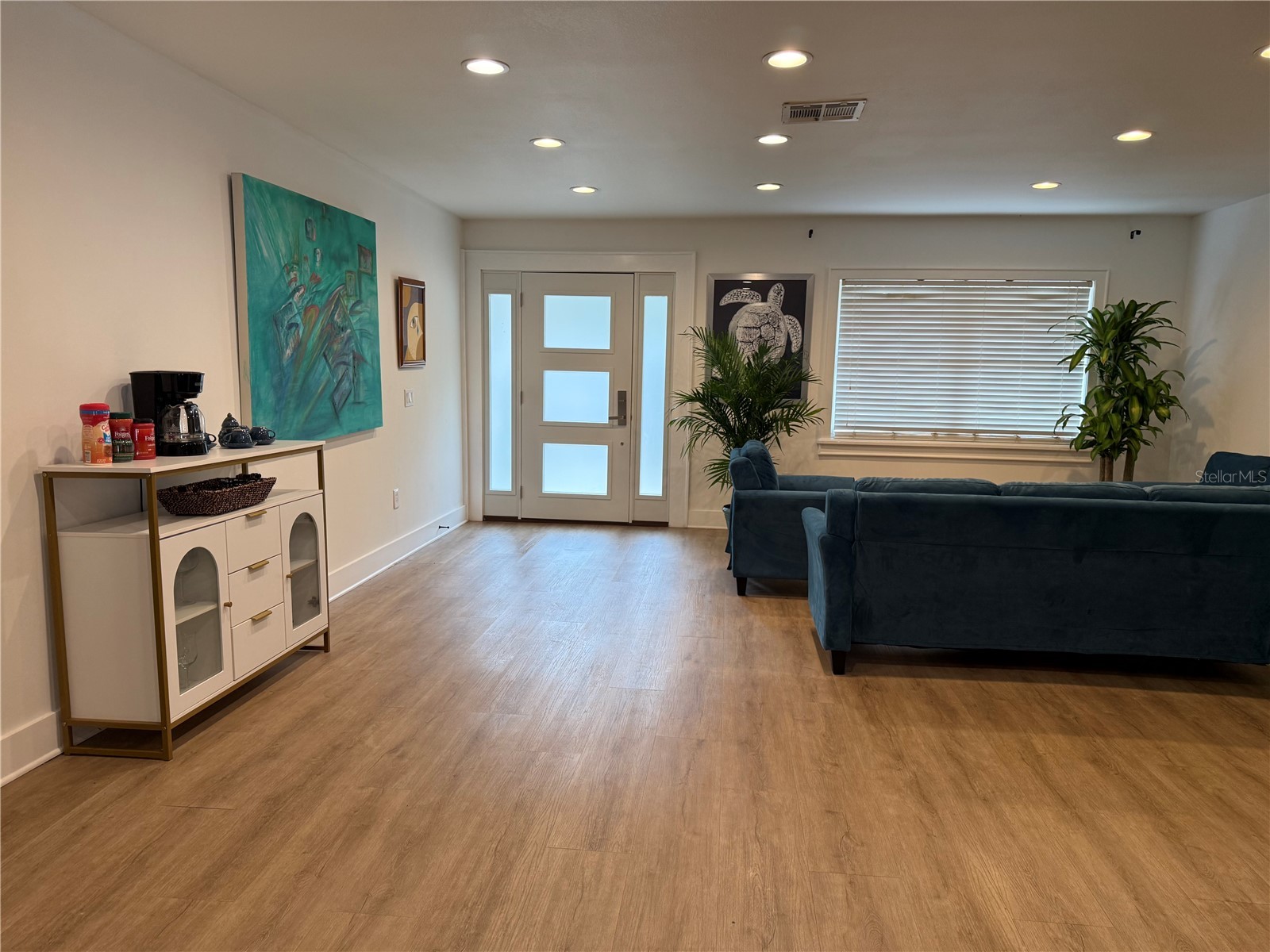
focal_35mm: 24
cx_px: 635
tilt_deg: -6.8
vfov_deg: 56.8
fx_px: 881
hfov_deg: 71.6
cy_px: 476
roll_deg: -1.5
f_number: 1.78
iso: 125
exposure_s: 1/111
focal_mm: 6.76
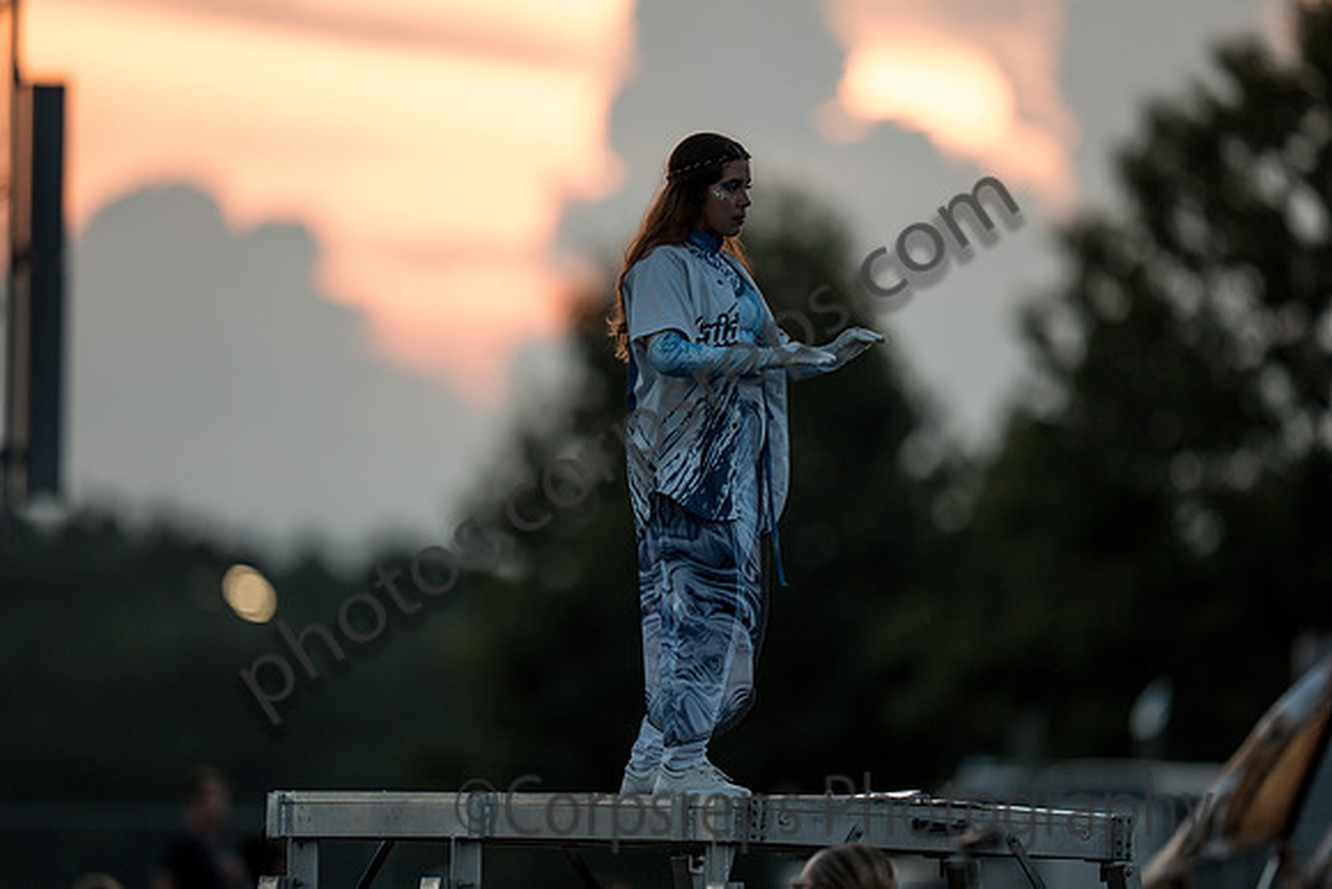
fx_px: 14803
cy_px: 444
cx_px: 666
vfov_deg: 3.4
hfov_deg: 5.2
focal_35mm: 400
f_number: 2.8
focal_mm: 400
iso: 320
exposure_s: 1/1000
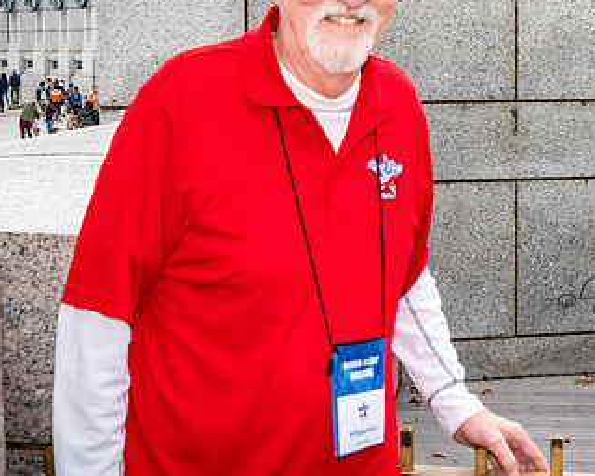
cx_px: 415
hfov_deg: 25.9
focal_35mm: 73
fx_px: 1286
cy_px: 167
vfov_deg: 20.9
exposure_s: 1/640
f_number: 8
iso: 1250
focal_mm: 43
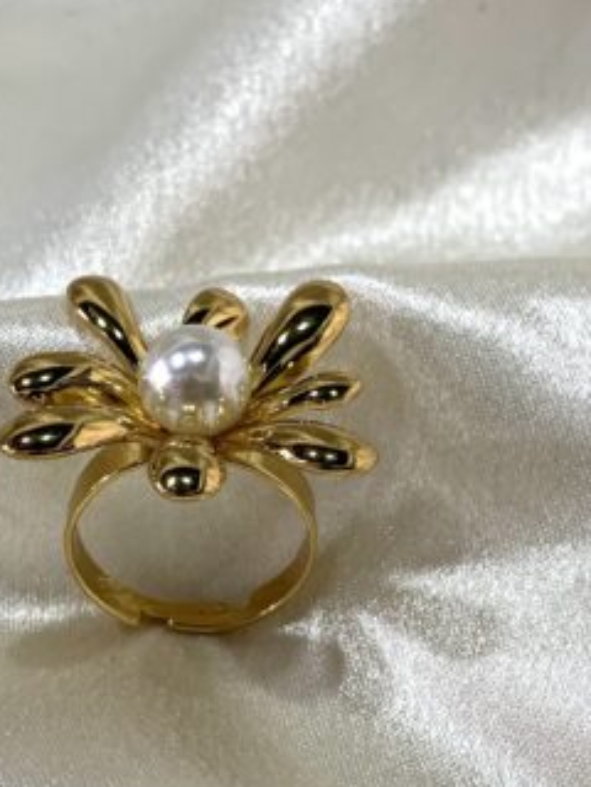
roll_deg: -2.2
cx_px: 229
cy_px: 421
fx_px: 1480
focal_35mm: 65
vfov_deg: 29.8
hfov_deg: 22.5
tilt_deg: -43.8
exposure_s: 1/100
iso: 64
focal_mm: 4.25
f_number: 1.8
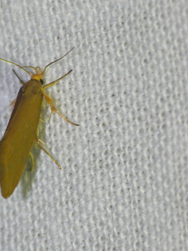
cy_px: 124
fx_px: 3990
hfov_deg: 2.7
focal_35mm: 551
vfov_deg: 3.6
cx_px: 74
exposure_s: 1/125
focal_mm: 88.8
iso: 200
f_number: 11
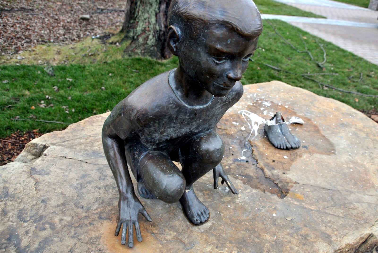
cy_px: 126
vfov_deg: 48.0
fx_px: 284
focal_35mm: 27
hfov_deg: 67.3
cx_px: 189
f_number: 5
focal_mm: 18
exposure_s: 1/100
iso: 400
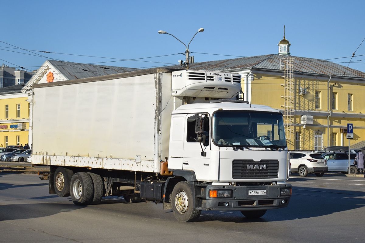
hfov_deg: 33.4
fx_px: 608
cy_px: 122
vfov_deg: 22.6
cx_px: 182
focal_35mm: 60
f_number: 8
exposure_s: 1/1600
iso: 200
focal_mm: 40
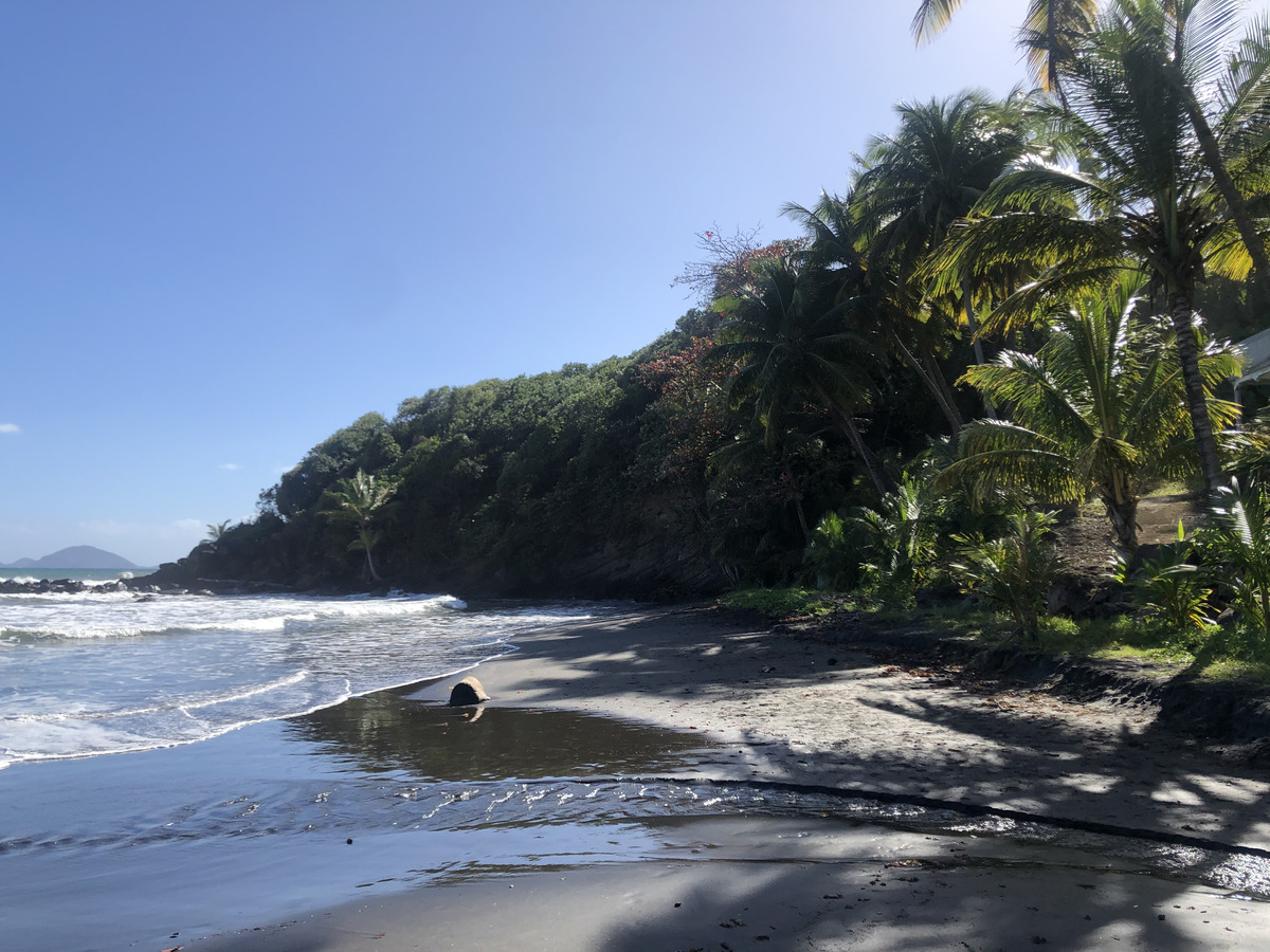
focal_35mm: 28
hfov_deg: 63.4
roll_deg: +0.5
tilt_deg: +5.2
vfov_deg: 49.7
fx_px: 1027
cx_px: 635
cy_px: 476
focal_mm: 4
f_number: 1.8
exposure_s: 1/2183
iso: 20
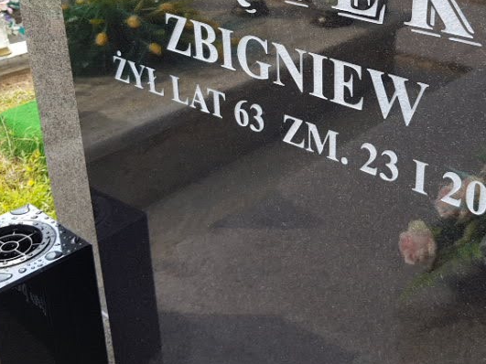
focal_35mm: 47
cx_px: 340
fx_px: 660
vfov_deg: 30.5
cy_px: 104
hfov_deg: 39.8
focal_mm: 4.2
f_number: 1.7
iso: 40
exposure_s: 1/922
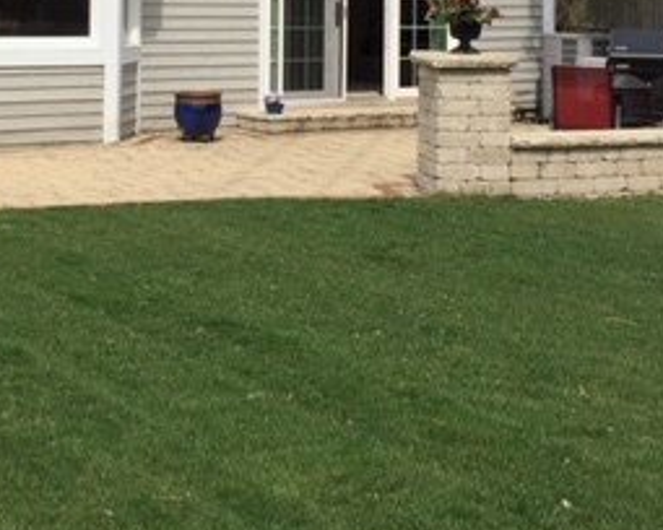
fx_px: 1393
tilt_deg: +1.4
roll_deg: -3.6
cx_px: 179
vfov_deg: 20.7
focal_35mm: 71
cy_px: -18
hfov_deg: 26.5
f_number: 2.2
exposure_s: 1/2639
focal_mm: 4.15
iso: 32
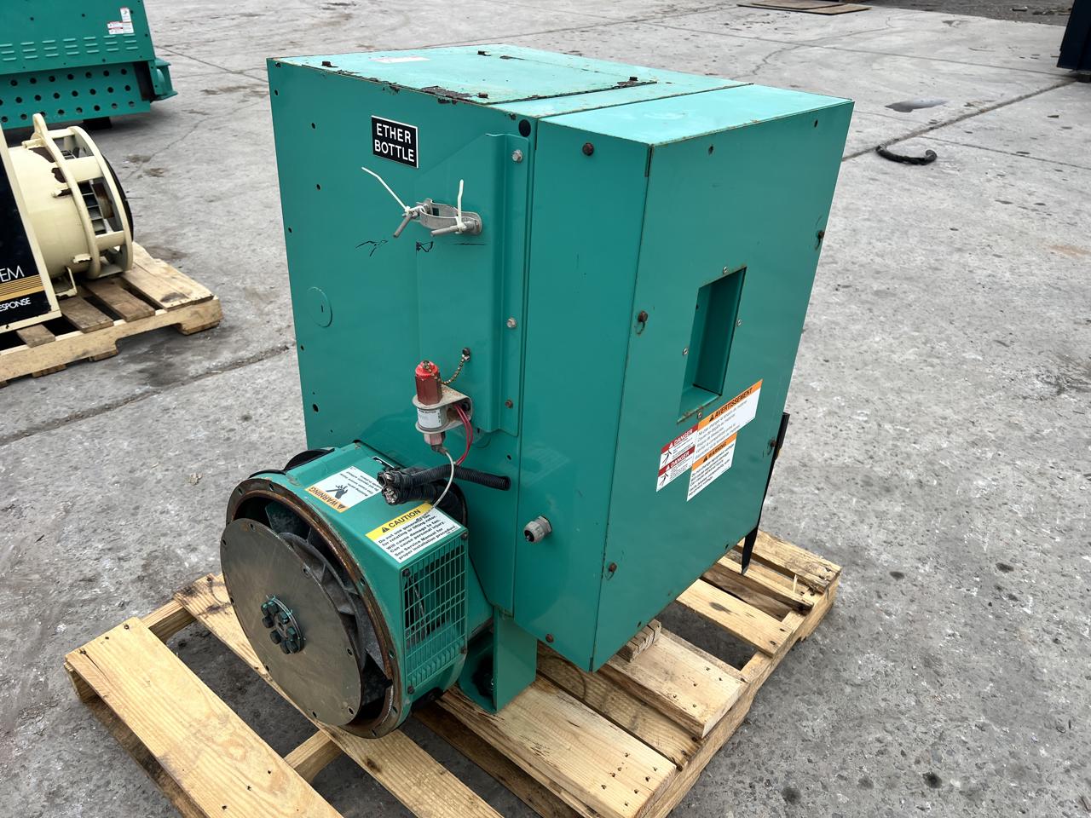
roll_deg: +2.5
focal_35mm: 26
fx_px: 819
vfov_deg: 53.1
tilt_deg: -31.2
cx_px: 546
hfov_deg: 67.3
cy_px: 409
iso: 50
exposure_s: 1/873
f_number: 1.5
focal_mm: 5.7
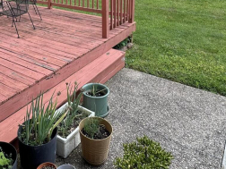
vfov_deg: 35.0
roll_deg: -0.1
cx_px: 66
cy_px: -1
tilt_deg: -11.4
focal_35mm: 37
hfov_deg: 48.8
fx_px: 242
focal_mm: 2.22
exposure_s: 1/307
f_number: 2.2
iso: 40
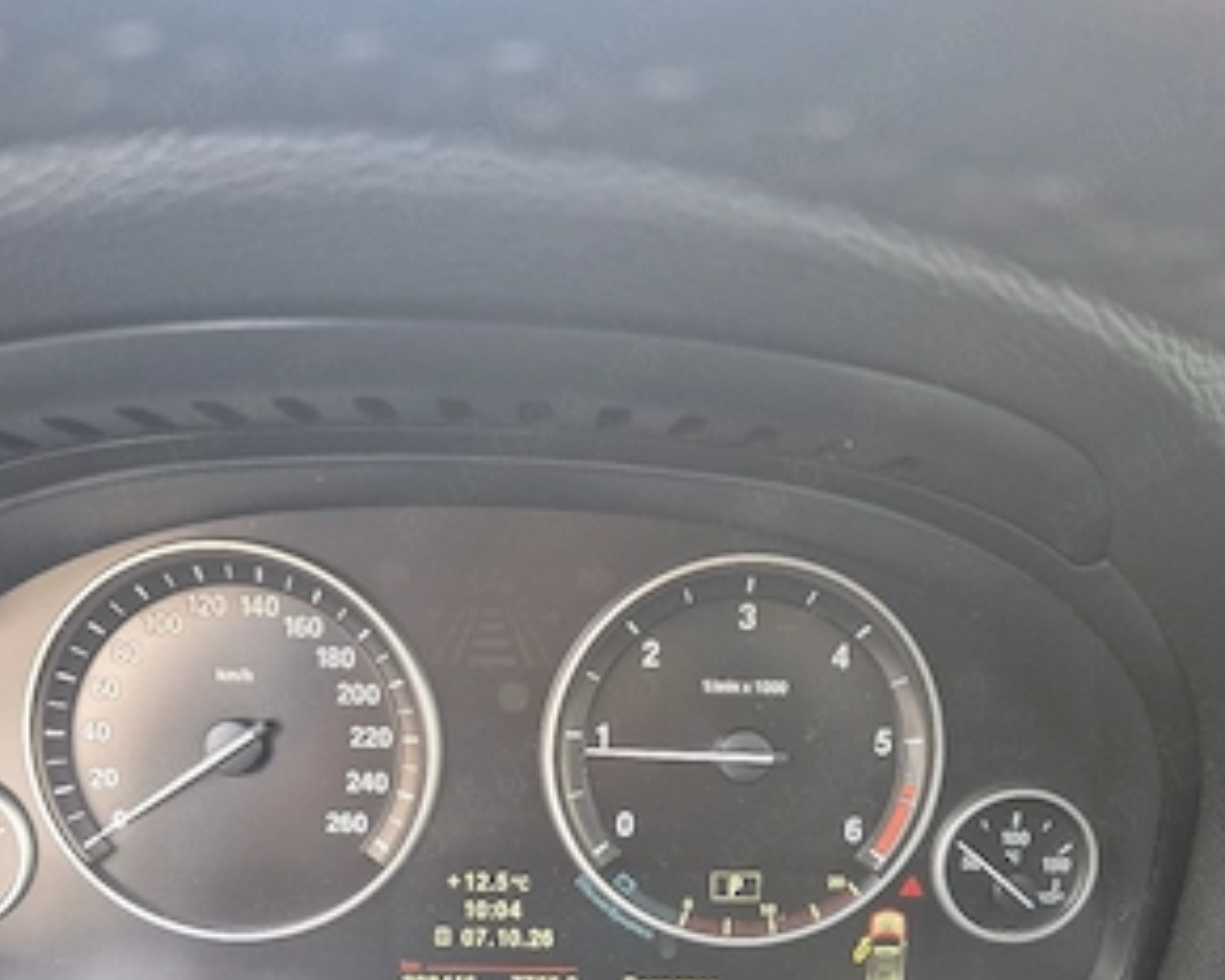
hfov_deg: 57.2
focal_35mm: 31
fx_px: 1124
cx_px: 608
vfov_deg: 44.2
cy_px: 819
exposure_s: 1/50
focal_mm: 5.4
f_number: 1.8
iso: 250
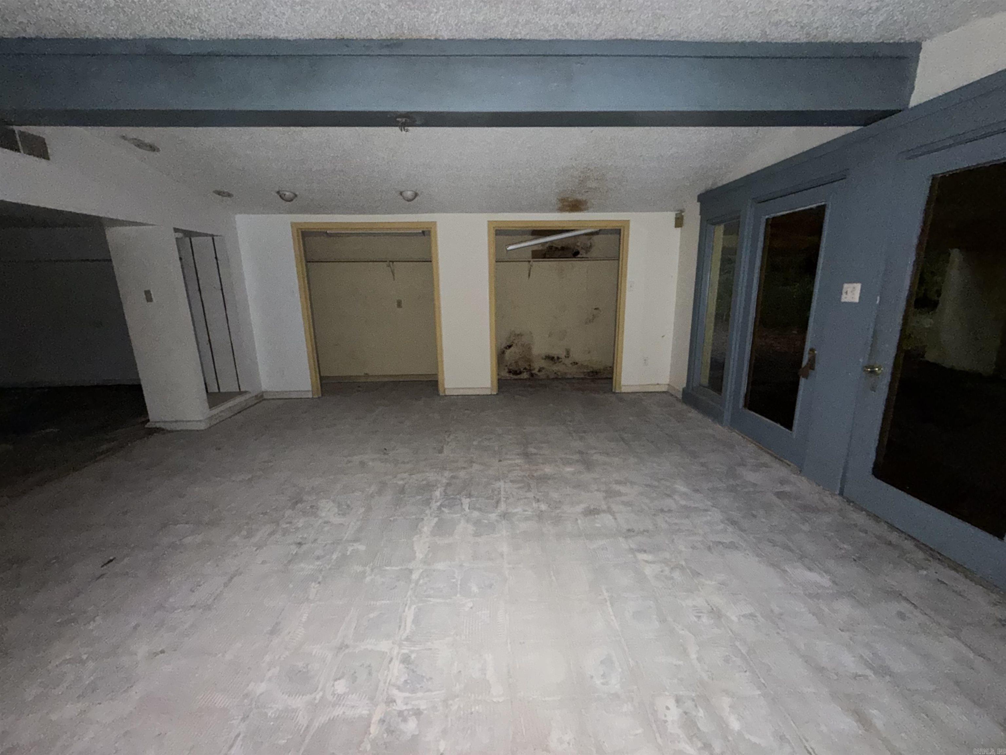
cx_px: 503
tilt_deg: -13.7
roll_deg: +1.4
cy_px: 378
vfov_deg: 85.7
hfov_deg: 102.1
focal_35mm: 14
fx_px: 407
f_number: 2.2
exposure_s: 1/16
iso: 500
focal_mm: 2.22
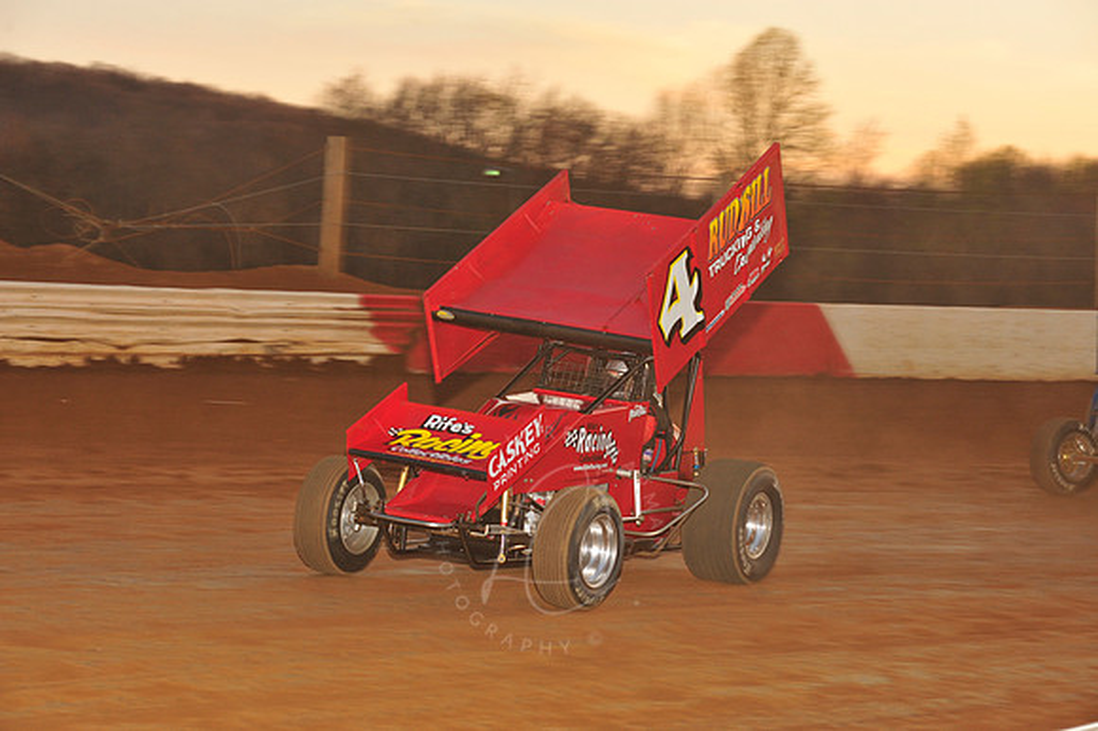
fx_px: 3201
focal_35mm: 105
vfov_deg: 13.0
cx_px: 549
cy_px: 366
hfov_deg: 19.5
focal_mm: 105
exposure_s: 1/250
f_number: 7.1
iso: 800
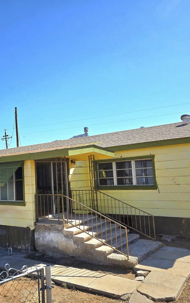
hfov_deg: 37.7
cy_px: 153
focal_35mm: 33
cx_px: 58
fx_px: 274
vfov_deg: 58.2
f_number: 1.7
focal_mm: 6.3
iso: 12
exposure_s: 1/909
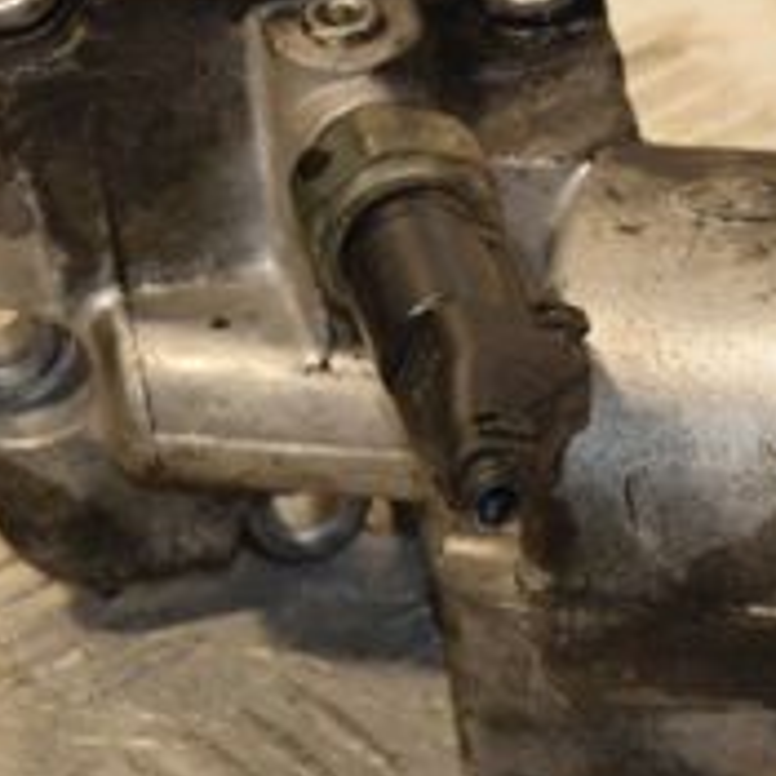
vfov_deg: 5.4
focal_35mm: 327
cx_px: 976
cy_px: 346
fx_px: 8293
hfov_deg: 5.3
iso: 800
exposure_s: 1/200
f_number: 5.3
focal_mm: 70
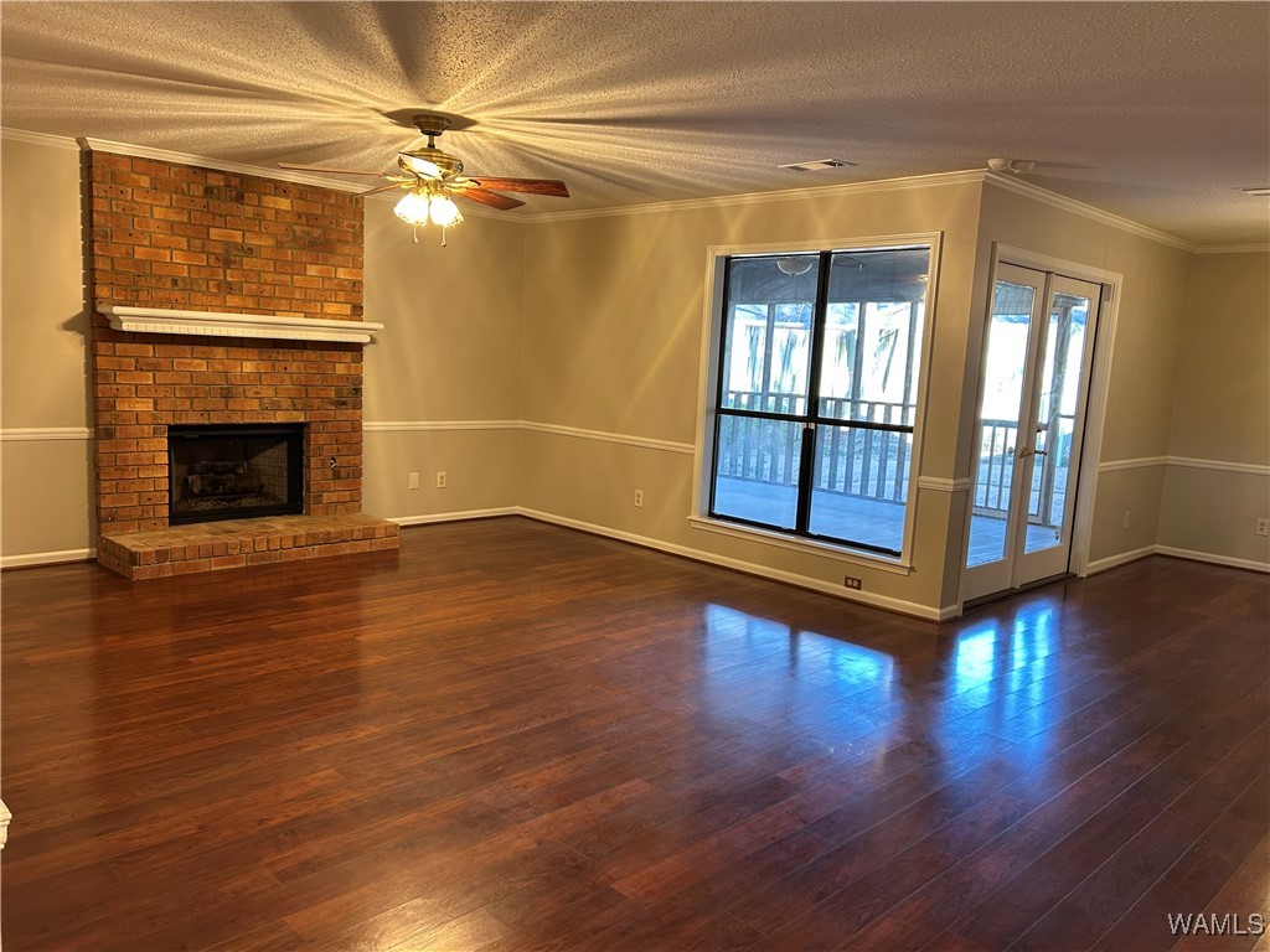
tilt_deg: -7.9
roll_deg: -2.8
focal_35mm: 26
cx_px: 635
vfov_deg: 53.1
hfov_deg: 67.3
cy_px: 476
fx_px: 954
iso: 160
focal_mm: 5.7
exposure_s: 1/60
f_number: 1.5
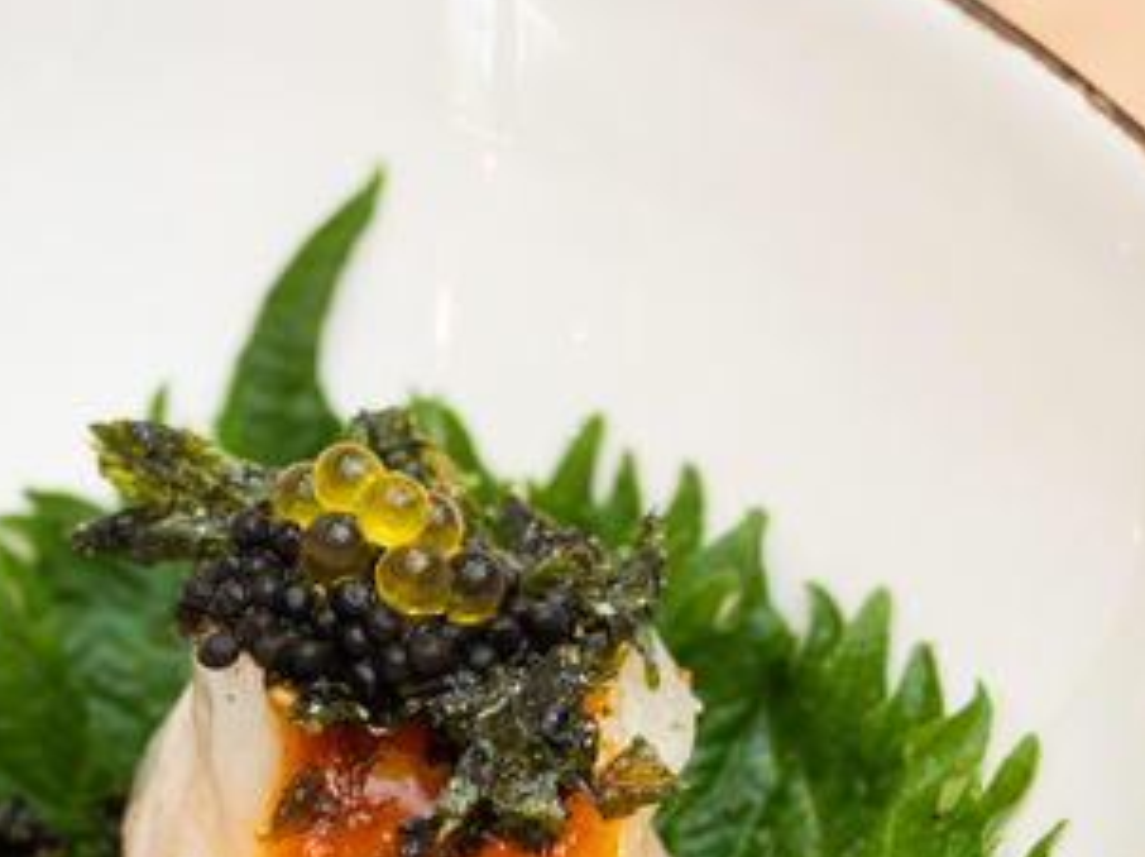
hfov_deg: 10.3
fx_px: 6313
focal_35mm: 191
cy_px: 569
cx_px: 102
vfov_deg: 7.8
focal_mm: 40
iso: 400
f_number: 2.8
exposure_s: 1/50
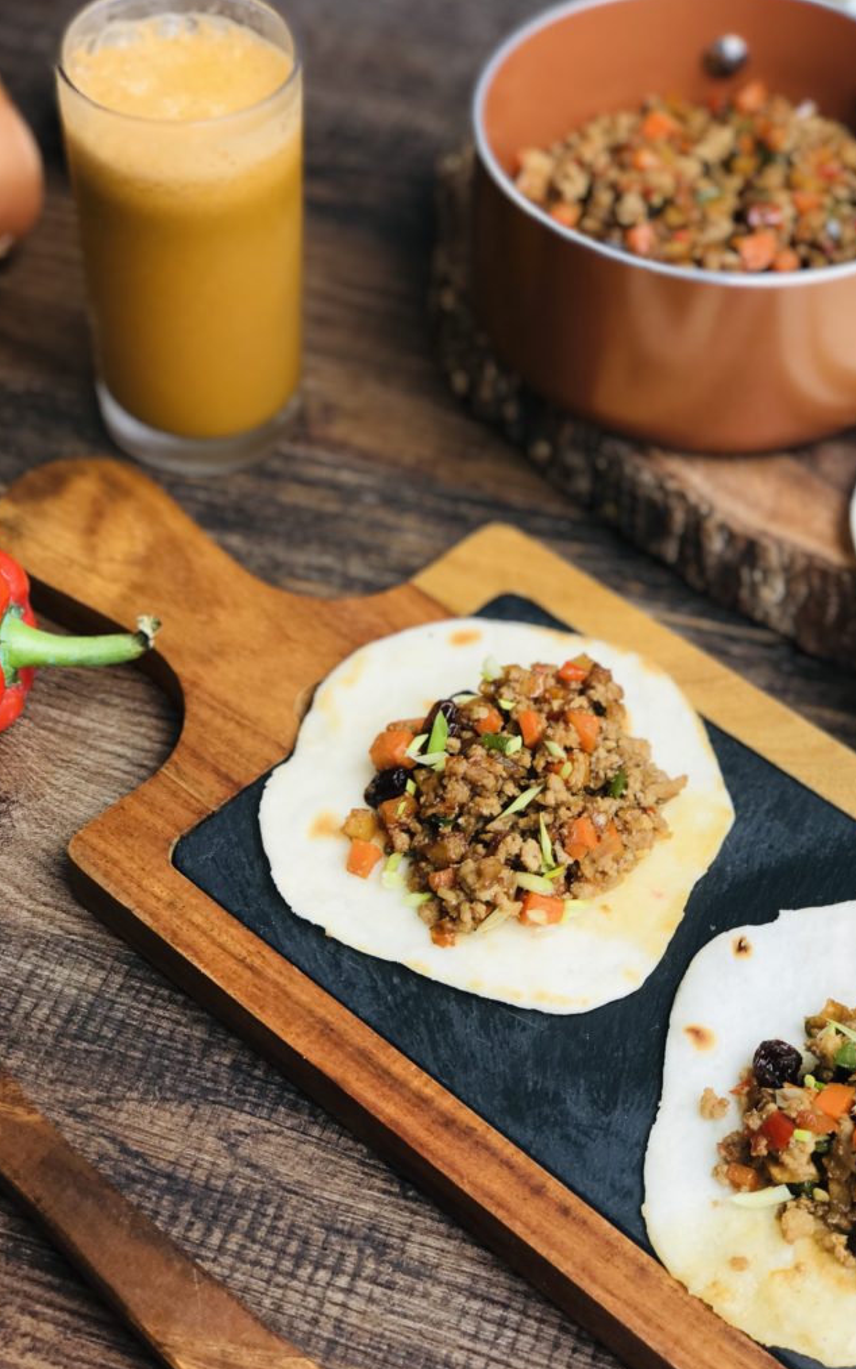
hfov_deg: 21.3
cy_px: 683
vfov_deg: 33.5
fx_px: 2276
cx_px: 509
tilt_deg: -48.1
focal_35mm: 61
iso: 20
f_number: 2.8
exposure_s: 1/148
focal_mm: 6.6
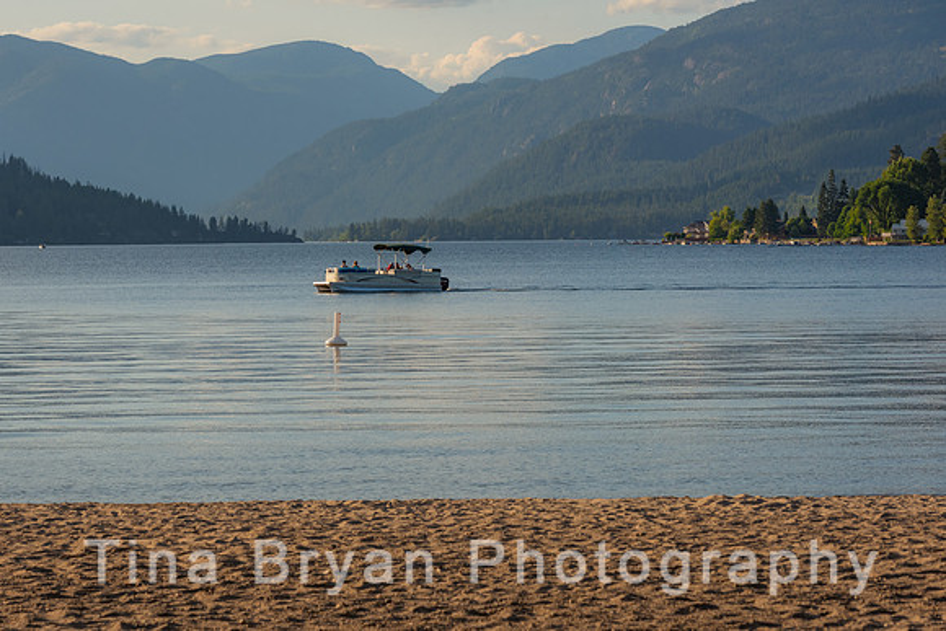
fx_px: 3787
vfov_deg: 9.5
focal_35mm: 144
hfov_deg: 14.2
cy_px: 373
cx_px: 387
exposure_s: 1/250
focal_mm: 122
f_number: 13
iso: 200
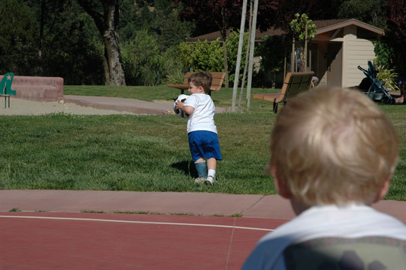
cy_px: 135
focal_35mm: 93
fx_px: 1048
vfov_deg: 14.7
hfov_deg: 21.9
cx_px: 203
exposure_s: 1/500
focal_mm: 62
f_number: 11
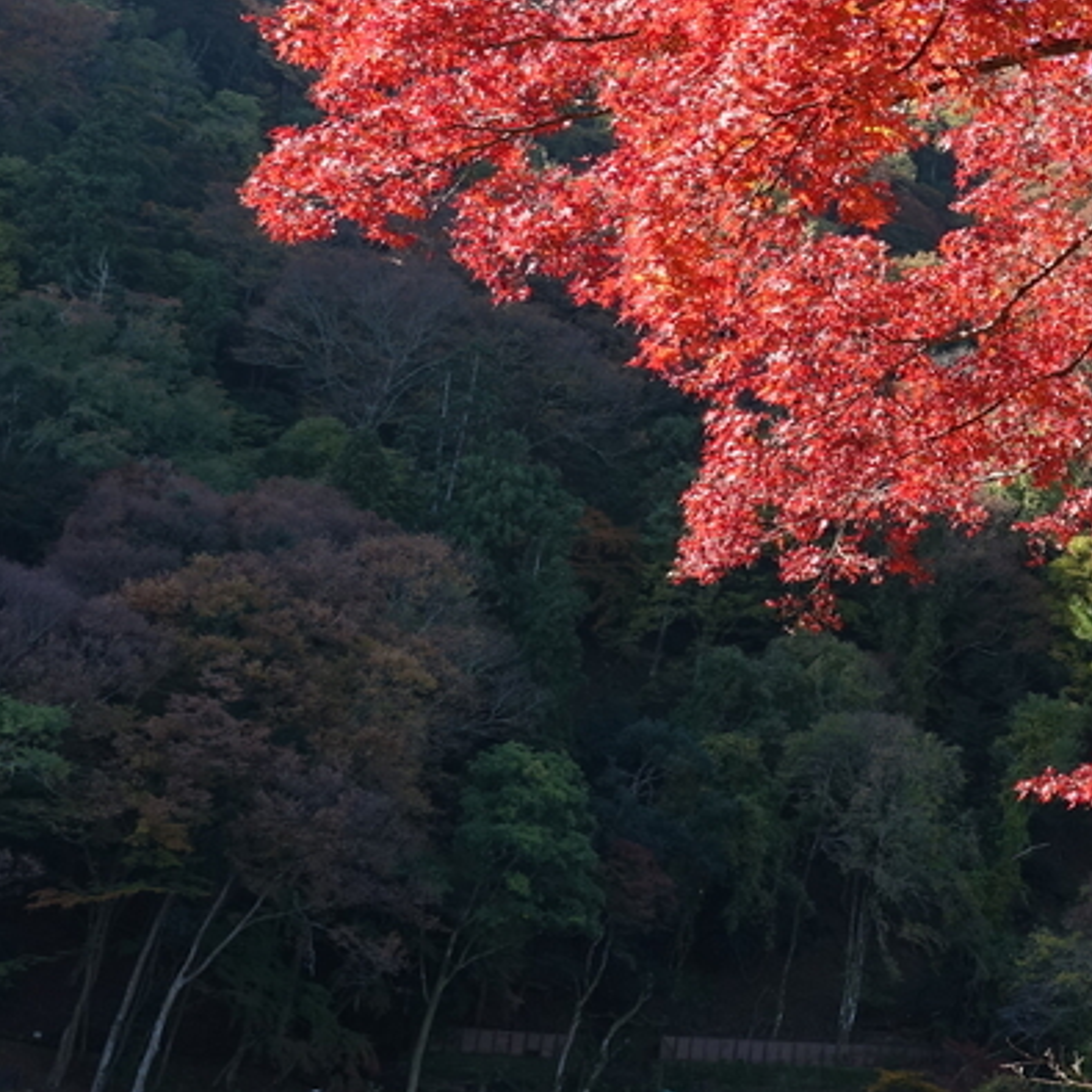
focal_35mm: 62
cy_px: 271
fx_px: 2213
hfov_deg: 26.0
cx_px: 1139
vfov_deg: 27.3
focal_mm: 8.8
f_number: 3.5
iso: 100
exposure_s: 1/250
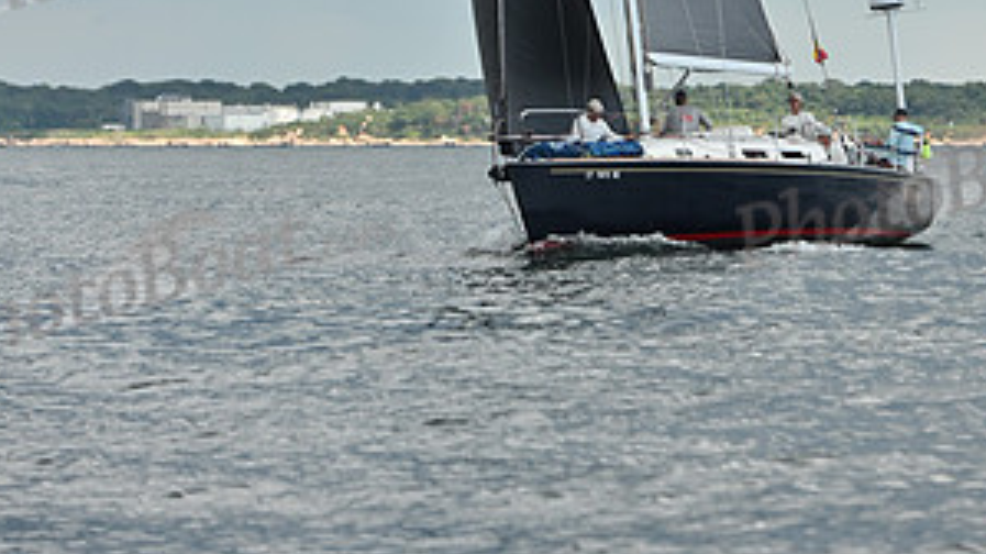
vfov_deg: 3.7
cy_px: -274
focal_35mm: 325
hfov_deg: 6.6
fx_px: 8495
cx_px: 566
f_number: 5
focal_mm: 160
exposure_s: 1/640
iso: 250
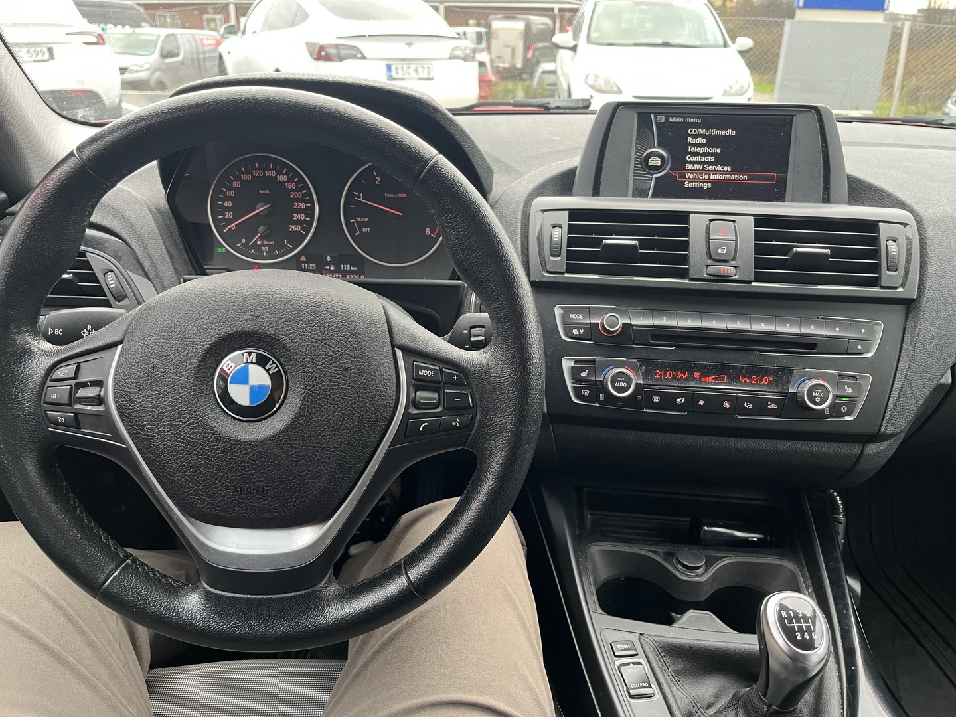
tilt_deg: -24.8
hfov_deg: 67.3
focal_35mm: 26
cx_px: 478
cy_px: 358
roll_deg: -0.4
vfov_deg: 53.1
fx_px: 718
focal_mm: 5.1
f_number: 1.6
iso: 125
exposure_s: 1/70
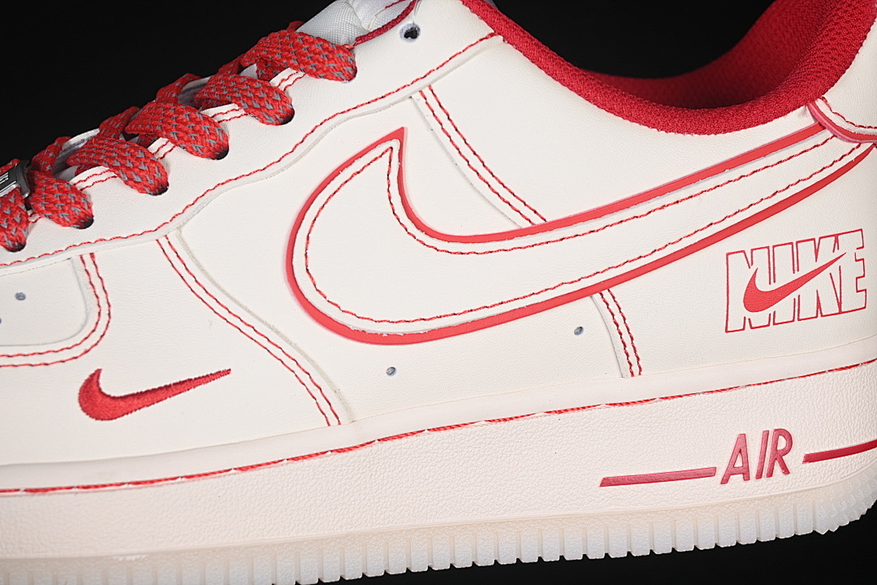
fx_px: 1827
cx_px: 438
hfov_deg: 27.0
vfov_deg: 18.2
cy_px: 292
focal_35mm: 75
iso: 160
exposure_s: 1/80
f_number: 7.1
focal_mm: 50
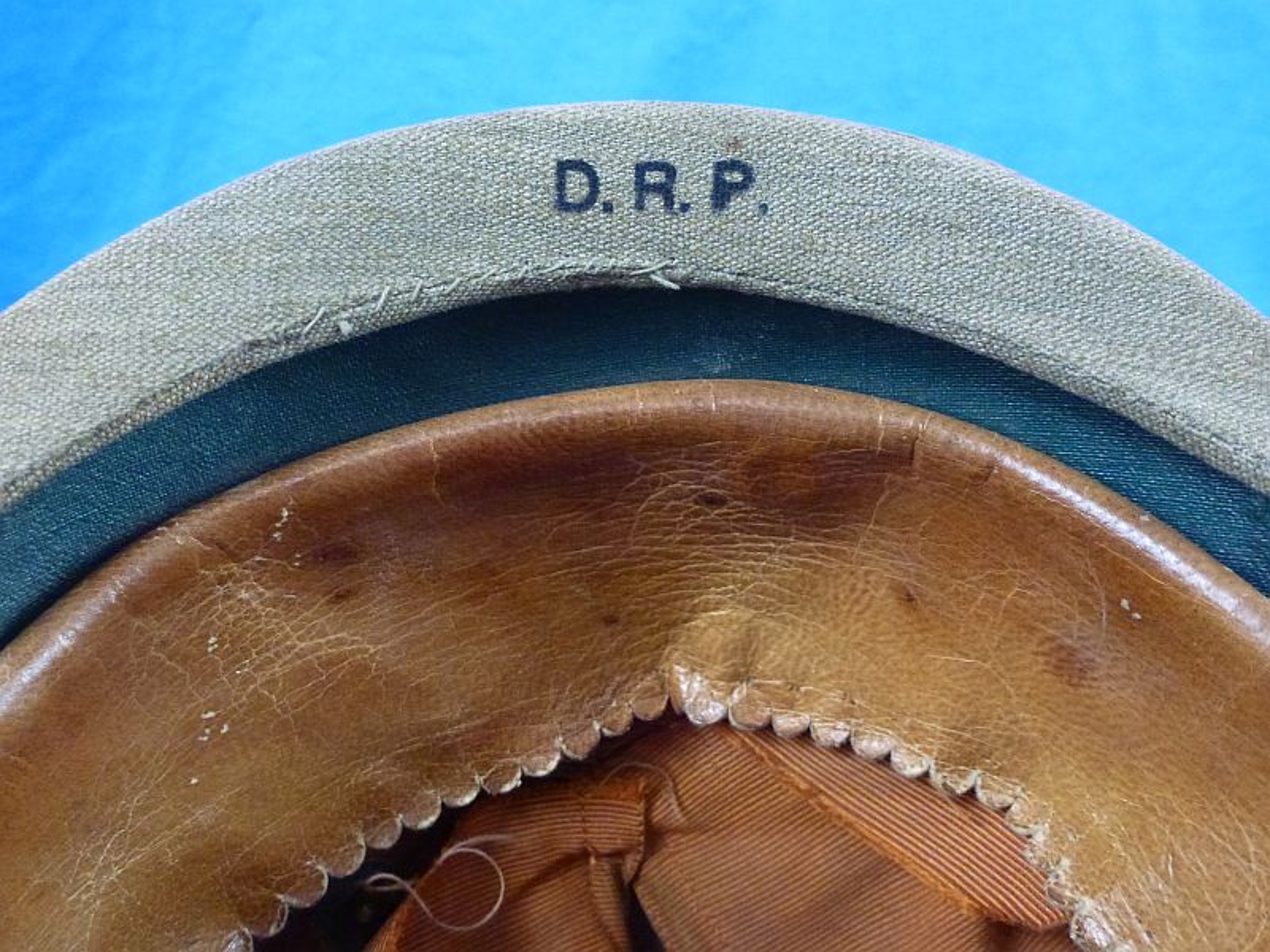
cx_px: 635
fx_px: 1101
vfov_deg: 46.8
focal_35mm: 30
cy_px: 476
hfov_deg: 60.0
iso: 800
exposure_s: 1/125
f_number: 3.5
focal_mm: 5.4
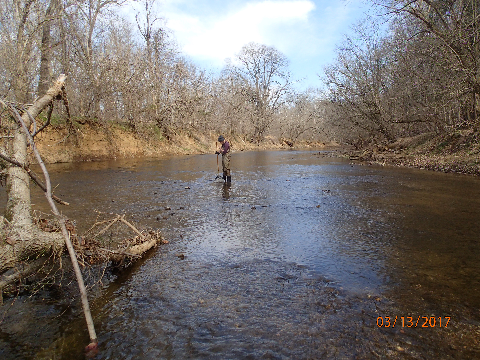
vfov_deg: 54.9
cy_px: 180
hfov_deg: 69.4
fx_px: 347
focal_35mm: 25
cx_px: 240
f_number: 2.8
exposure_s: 1/1250
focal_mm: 4.5
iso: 200
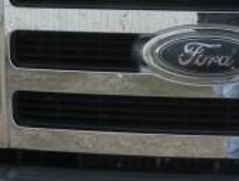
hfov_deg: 15.1
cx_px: 223
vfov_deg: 11.5
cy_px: 62
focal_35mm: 129
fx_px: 893
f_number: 7.1
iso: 64
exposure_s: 1/278
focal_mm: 4.7
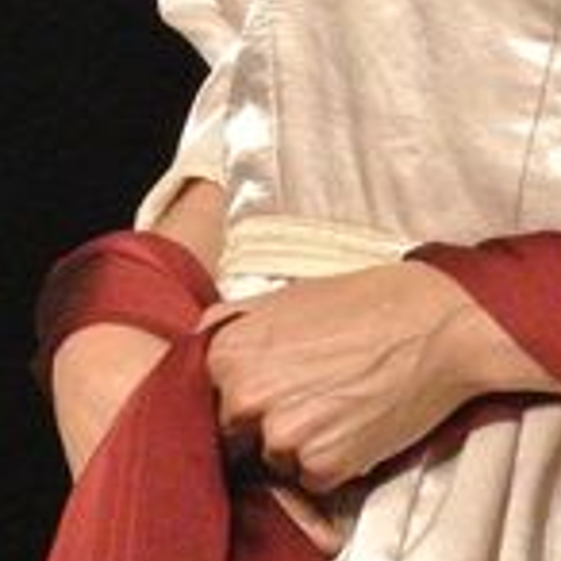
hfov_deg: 1.9
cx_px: -434
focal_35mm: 932
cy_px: -236
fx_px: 17089
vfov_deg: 1.9
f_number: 7.1
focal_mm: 74.3
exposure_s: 1/60
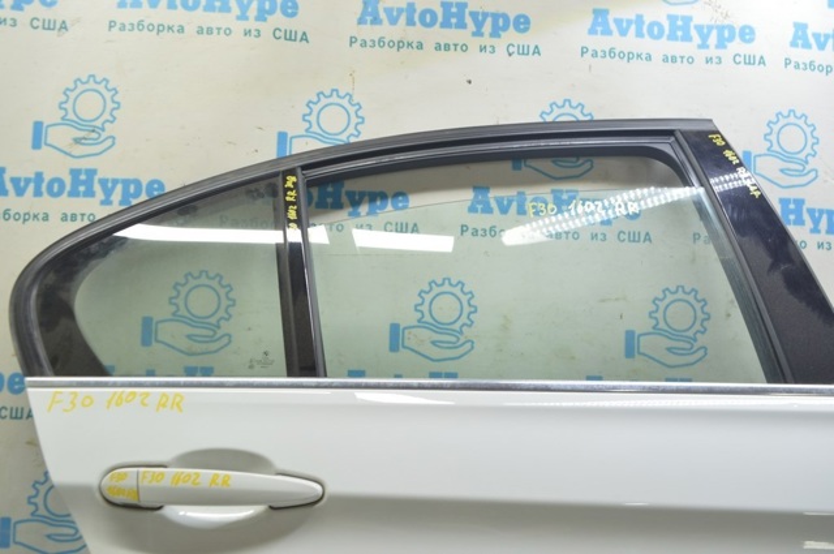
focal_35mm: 32
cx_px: 417
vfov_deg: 41.6
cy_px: 277
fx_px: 729
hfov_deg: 59.6
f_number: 5.6
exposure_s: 1/20
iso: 400
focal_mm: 21
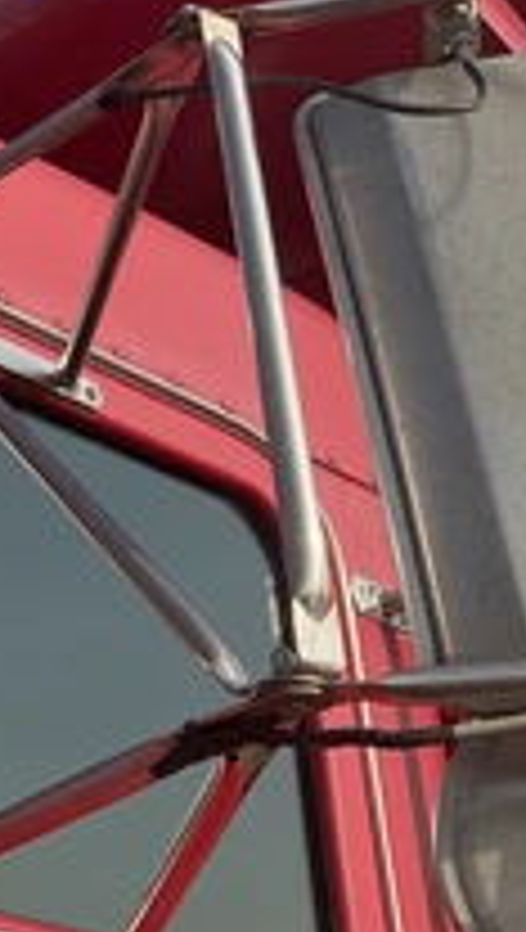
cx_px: -355
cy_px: 392
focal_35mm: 61
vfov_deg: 34.2
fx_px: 1507
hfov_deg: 17.1
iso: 25
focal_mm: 3
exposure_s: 1/1221
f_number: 1.8
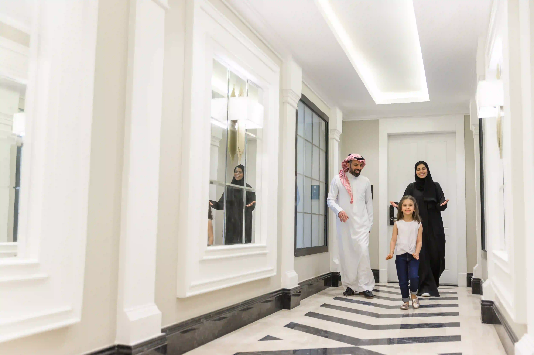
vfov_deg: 36.8
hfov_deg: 53.2
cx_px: 267
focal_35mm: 36
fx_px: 534
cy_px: 178
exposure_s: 1/200
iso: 800
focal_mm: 36
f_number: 2.8
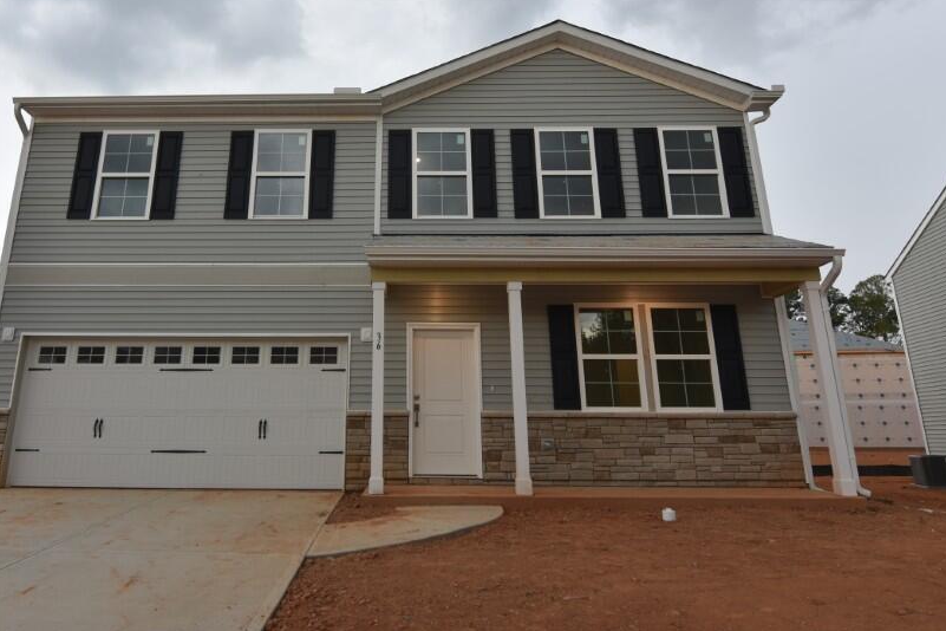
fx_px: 623
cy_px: 238
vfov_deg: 53.1
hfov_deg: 73.8
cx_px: 393
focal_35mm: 24
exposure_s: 1/100
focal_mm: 11
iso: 100
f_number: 5
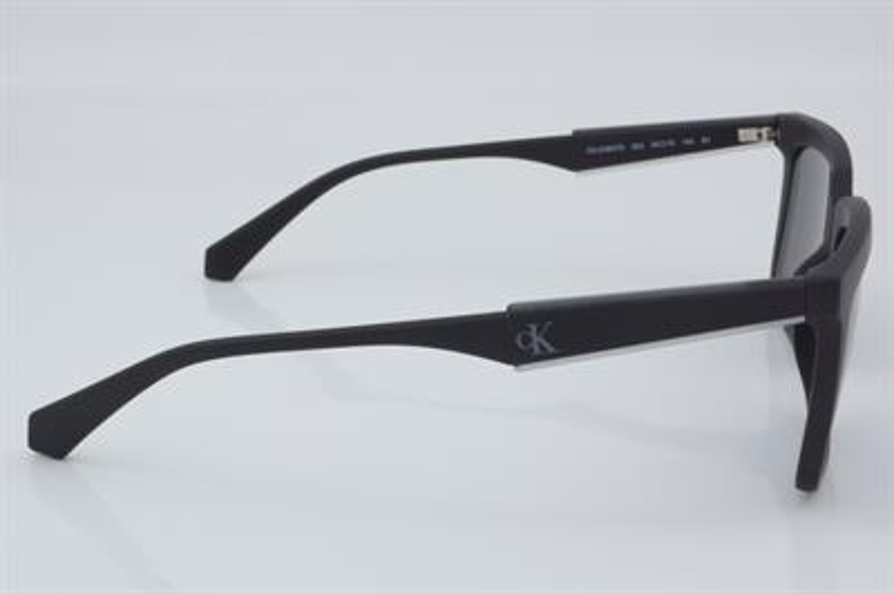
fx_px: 1861
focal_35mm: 75
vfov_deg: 18.2
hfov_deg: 27.0
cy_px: 297
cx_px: 447
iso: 100
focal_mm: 50
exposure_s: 1/4
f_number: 32
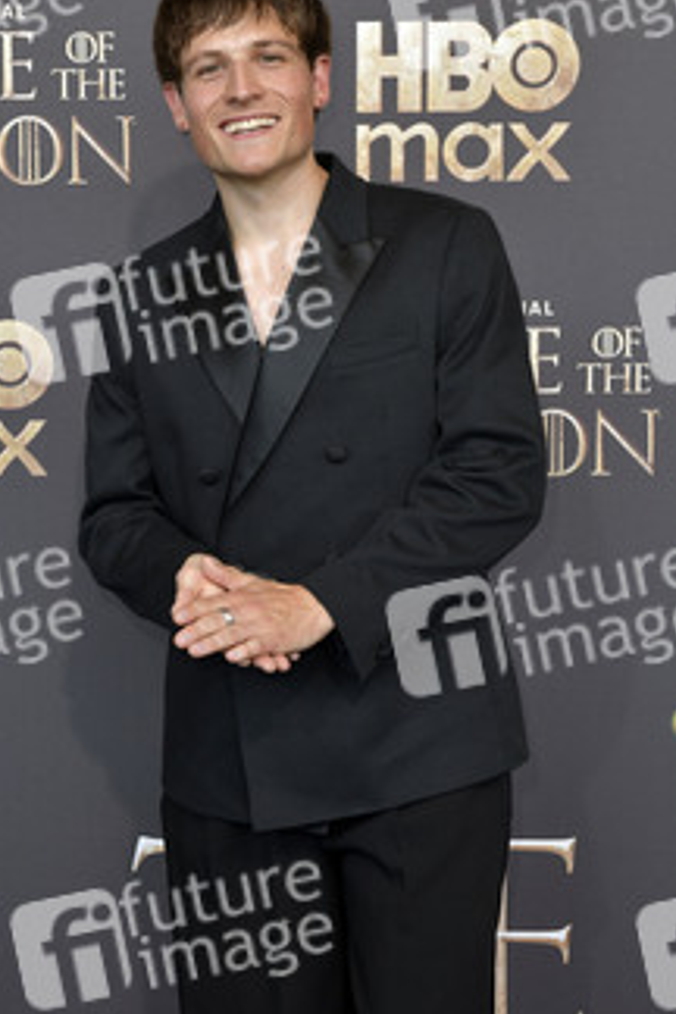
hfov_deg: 18.4
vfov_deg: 27.3
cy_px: 466
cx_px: 263
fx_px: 2084
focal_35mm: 74
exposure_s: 1/250
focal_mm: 60
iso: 400
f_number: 6.3
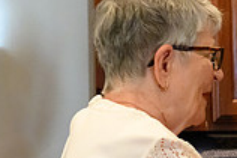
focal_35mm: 202
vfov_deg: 6.8
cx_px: 344
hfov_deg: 9.9
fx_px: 1328
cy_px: 147
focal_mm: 55
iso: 22800
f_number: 4.5
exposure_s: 1/200
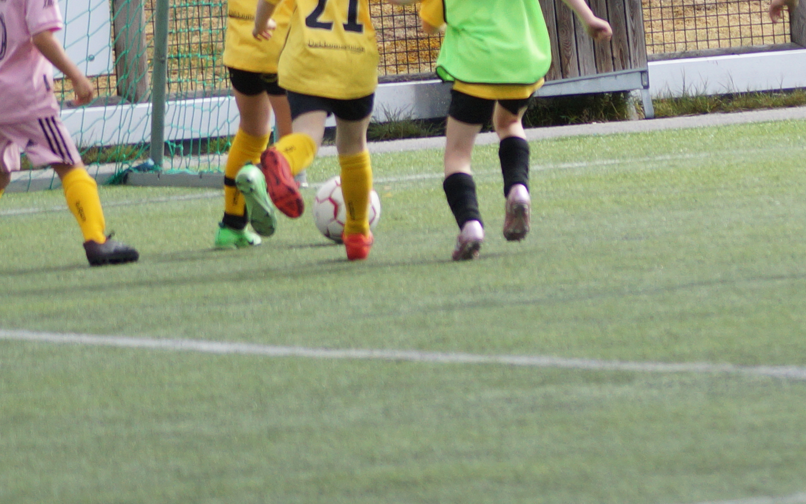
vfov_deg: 2.7
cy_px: -109
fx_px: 10654
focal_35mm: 485
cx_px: 576
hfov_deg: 4.3
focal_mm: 110
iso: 400
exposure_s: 1/2000
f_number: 4.5
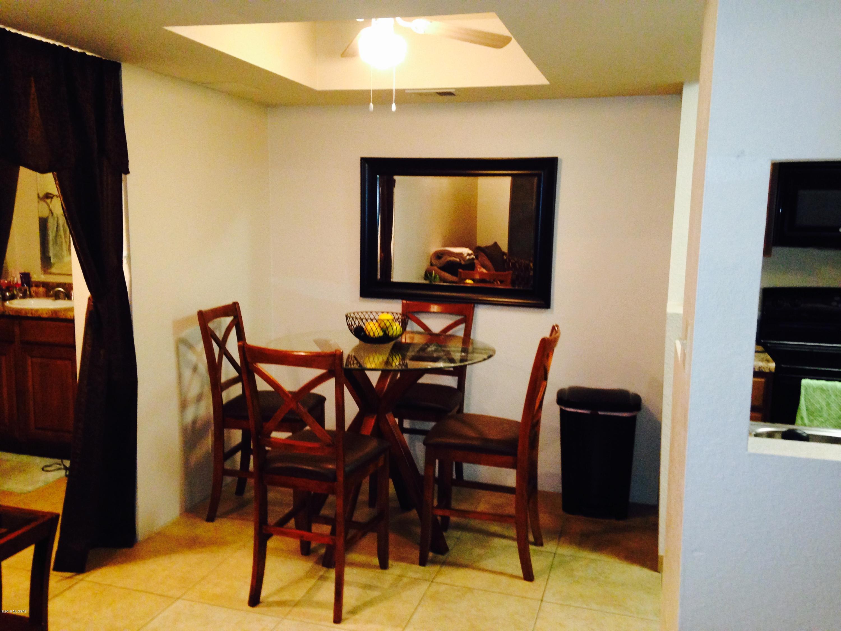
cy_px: 316
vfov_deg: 42.9
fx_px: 802
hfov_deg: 55.4
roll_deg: -1.3
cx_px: 420
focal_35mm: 33
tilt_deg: -7.3
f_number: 2.4
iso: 250
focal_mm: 4.12
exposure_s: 1/16
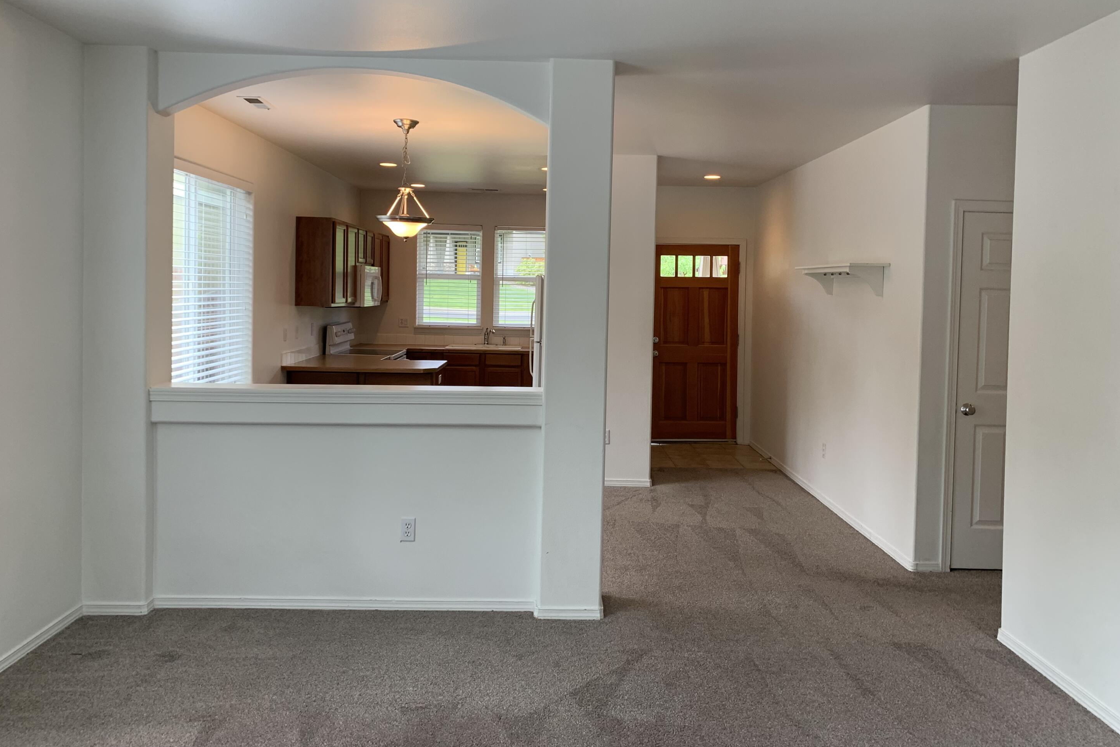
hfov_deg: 65.5
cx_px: 565
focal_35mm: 28
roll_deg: -1.6
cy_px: 327
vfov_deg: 46.3
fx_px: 871
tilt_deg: -2.1
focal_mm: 4.25
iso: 64
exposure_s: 1/60
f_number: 1.8
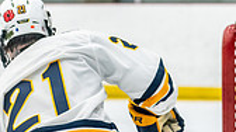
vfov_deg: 3.4
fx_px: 2194
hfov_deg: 6.1
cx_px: 27
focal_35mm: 351
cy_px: 247
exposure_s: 1/800
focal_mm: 86
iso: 3200
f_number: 2.8
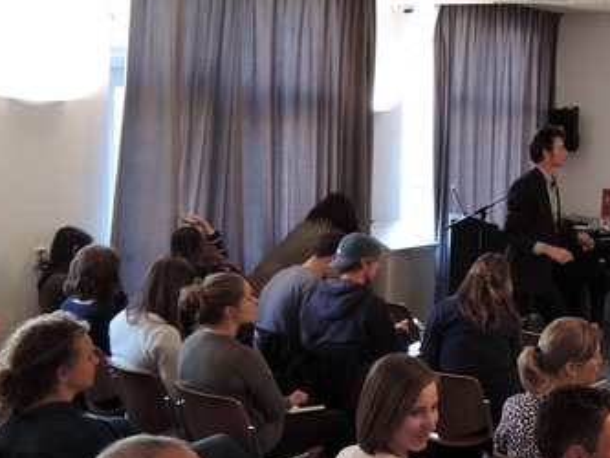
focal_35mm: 55
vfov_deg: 26.6
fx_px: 970
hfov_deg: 32.5
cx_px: 590
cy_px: 229
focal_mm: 5.1
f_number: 2
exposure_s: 1/30
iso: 360
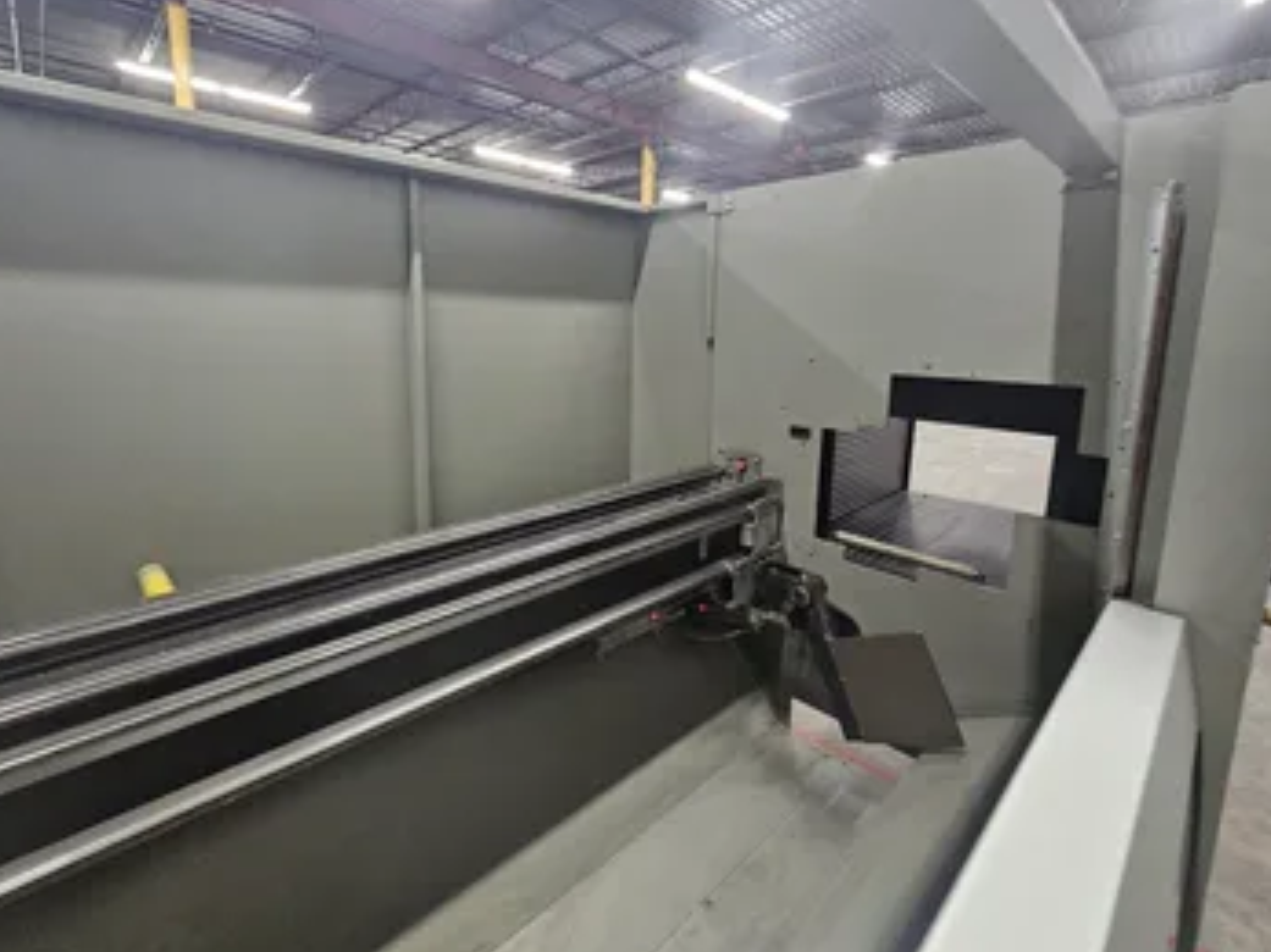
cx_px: 619
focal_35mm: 15
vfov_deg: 81.4
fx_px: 551
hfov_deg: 98.2
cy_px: 421
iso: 640
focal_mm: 2.2
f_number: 2.2
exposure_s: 1/31
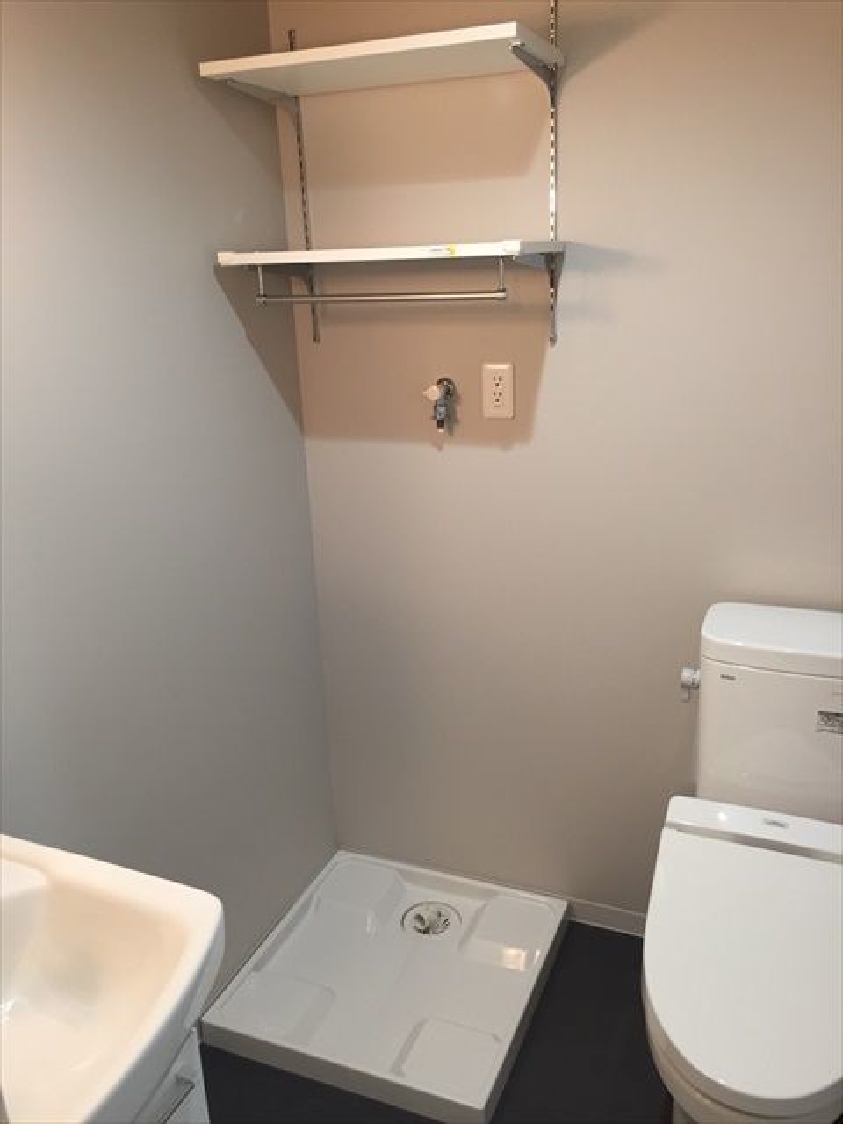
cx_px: 422
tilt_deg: -17.4
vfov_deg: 61.7
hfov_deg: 48.2
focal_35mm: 29
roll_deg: -1.9
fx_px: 942
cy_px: 562
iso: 100
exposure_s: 1/33
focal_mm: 4.15
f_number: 2.2
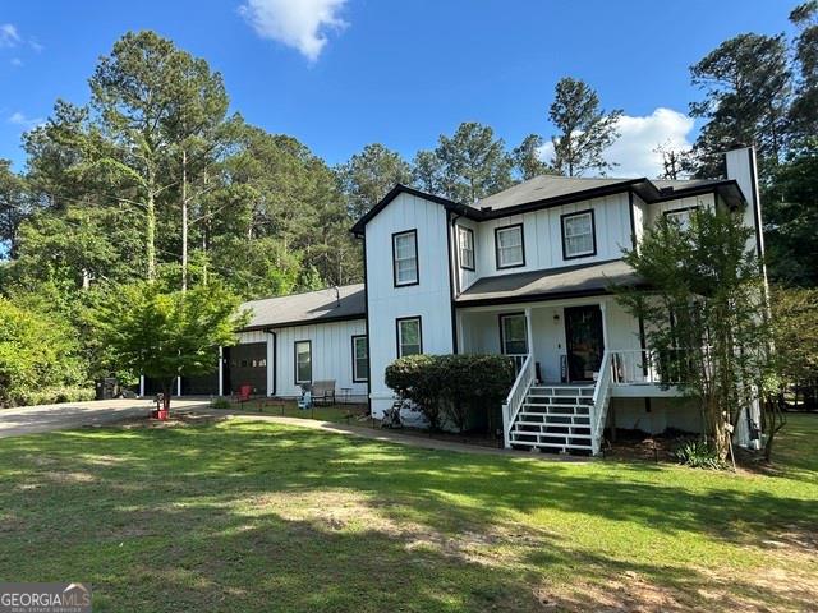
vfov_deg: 56.8
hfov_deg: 71.6
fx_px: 567
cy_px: 306
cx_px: 409
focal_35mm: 24
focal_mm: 6.86
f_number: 1.78
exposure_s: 1/1562
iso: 80
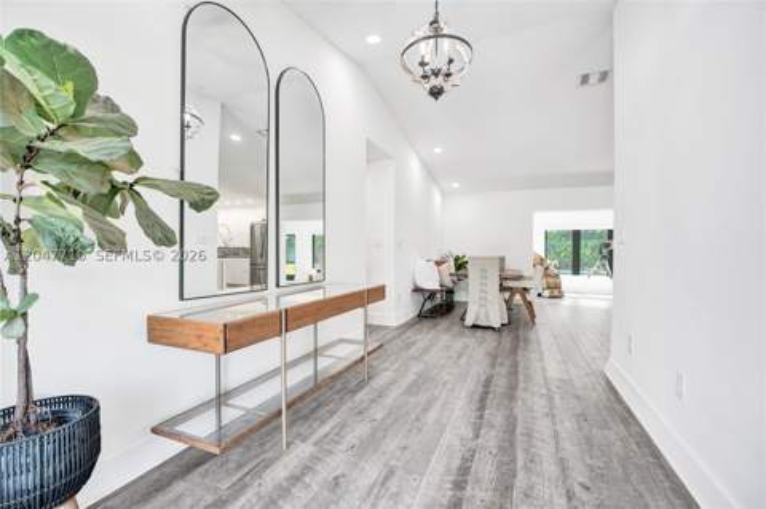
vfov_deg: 73.6
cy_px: 254
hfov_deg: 96.8
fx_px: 340
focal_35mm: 16
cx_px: 383
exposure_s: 1/100
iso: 640
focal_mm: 16
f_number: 4
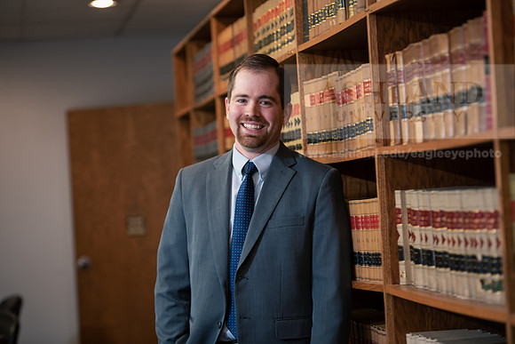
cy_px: 172
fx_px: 1502
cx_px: 258
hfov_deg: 19.5
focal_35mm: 105
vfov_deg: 13.0
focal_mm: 105
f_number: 3.2
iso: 800
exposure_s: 1/125
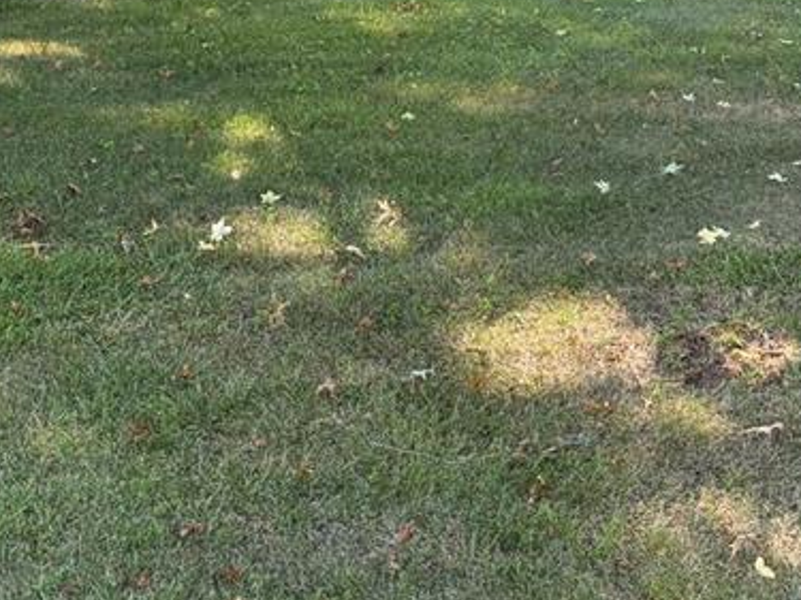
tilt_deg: +1.0
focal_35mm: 71
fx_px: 1642
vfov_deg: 19.4
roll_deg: +1.5
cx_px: 355
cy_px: -135
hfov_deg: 27.4
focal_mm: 5.96
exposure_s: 1/673
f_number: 1.6
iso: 64
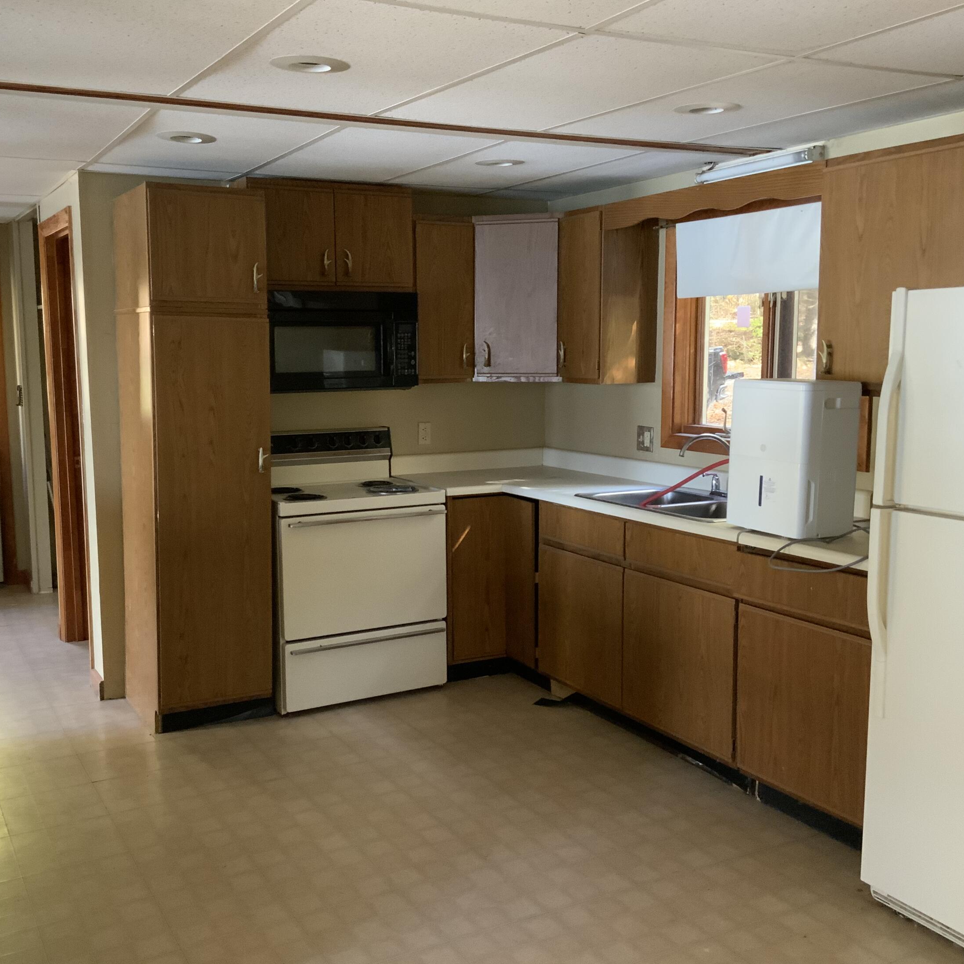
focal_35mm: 35
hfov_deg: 47.2
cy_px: 486
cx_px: 462
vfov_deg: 47.2
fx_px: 1103
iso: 320
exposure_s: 1/49
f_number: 1.8
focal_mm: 3
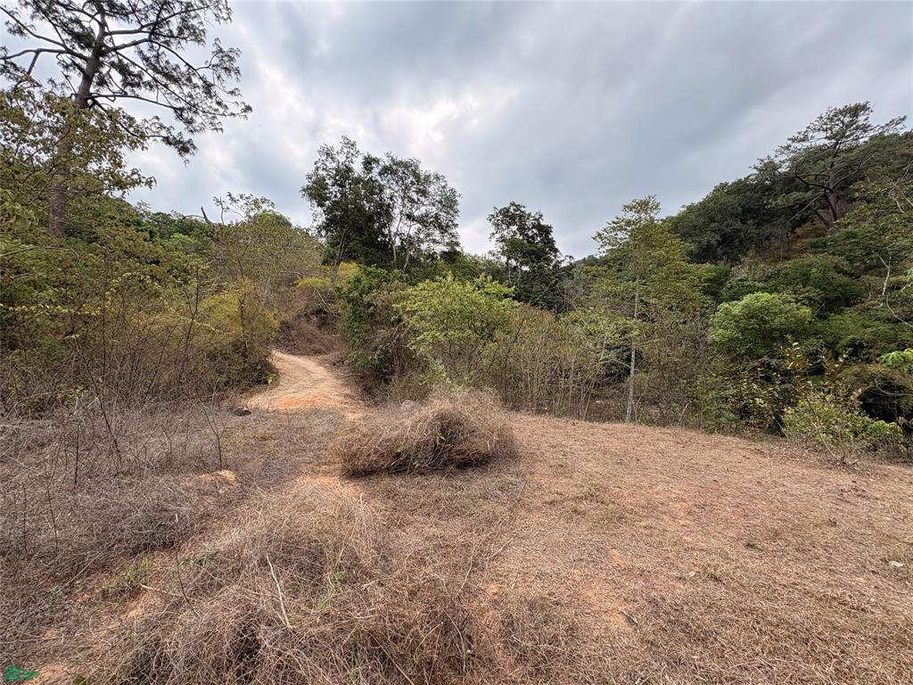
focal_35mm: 14
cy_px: 342
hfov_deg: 102.1
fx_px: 369
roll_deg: +1.2
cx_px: 456
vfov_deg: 85.7
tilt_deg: +1.8
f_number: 2.2
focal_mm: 2.22
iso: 64
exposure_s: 1/796
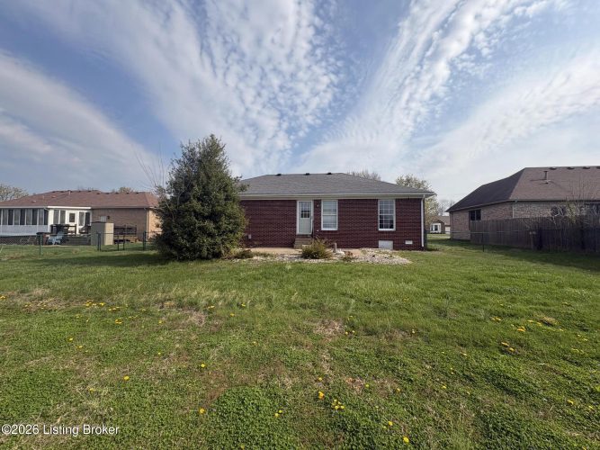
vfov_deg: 85.7
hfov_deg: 102.1
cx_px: 300
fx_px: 243
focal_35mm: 14
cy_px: 225
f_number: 2.2
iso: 50
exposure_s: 1/2083
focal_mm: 2.22
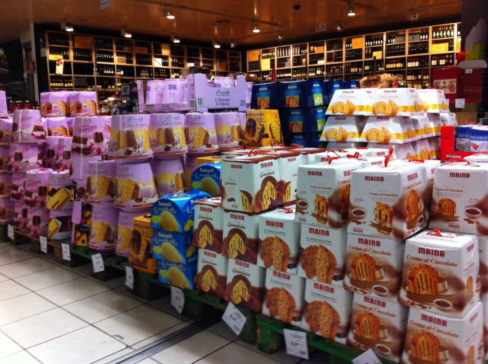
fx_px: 493
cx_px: 244
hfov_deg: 52.7
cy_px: 182
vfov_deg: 40.6
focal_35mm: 35
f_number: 2.8
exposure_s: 1/25
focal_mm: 3.85
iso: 80
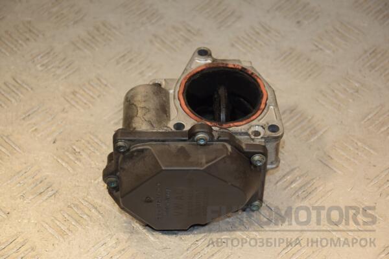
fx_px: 1134
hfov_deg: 19.5
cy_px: 130
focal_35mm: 105
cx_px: 194
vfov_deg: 13.0
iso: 800
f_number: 5.6
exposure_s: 1/200
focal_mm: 70
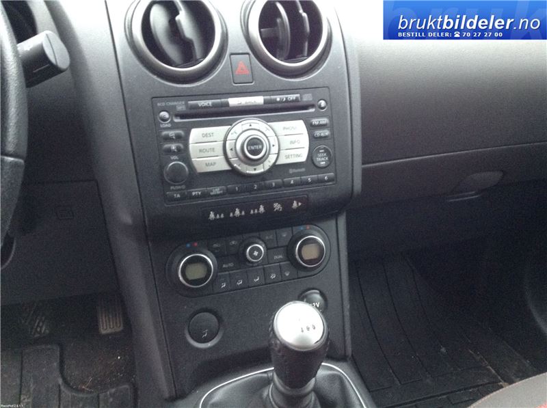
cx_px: 274
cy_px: 204
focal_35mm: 33
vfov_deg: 42.8
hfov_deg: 55.4
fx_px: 521
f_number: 2.4
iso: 250
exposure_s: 1/24
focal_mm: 3.3
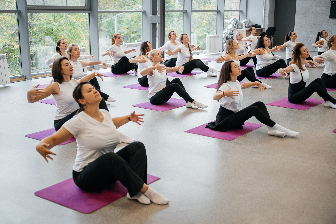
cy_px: 114
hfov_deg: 40.3
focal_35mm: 49
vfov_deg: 27.5
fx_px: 457
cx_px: 162
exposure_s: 1/125
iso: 500
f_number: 2.8
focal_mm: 46
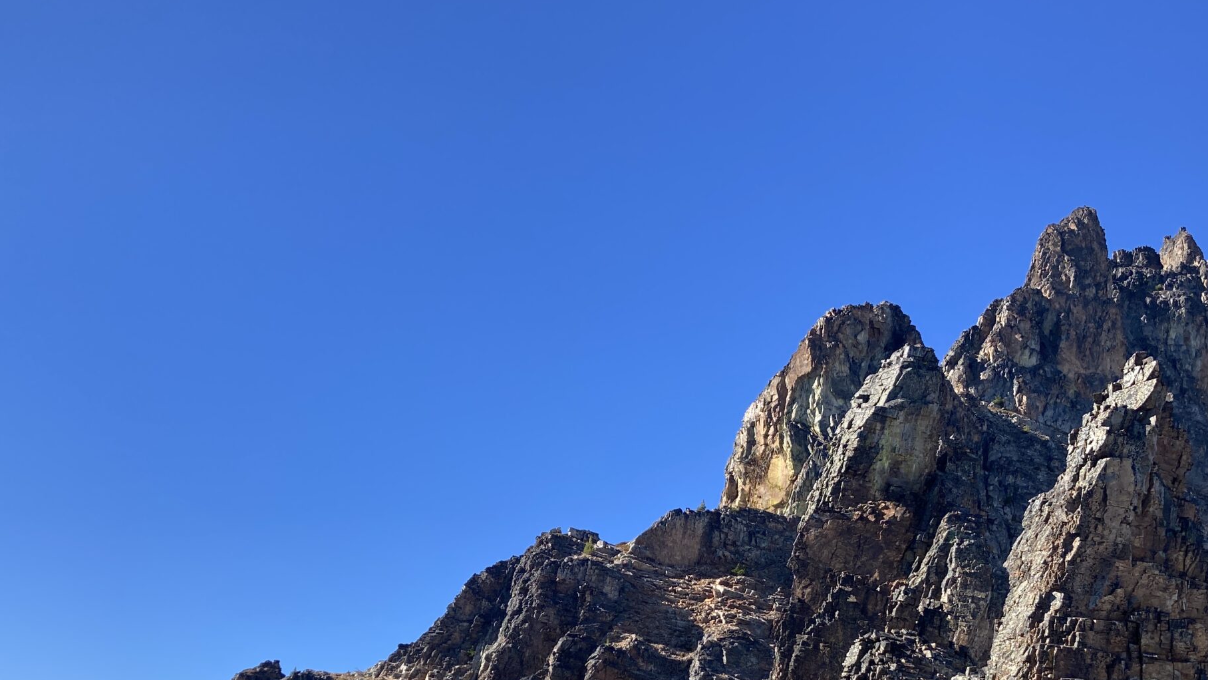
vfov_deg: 26.8
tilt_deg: +13.5
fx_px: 1378
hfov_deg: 47.3
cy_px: 610
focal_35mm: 43
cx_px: 648
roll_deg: -6.8
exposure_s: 1/1012
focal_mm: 3.99
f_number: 1.8
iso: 20
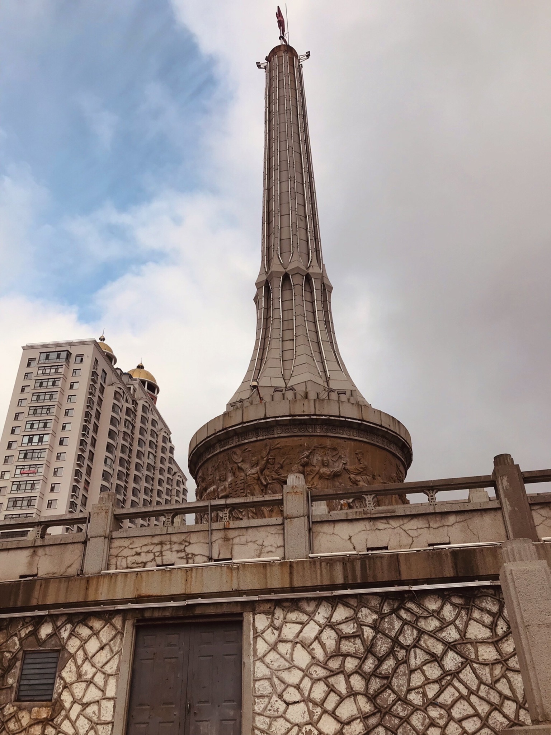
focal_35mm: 28
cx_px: 276
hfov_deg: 49.7
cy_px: 368
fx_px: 594
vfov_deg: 63.4
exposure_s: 1/2457
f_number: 1.8
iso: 20
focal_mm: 3.99
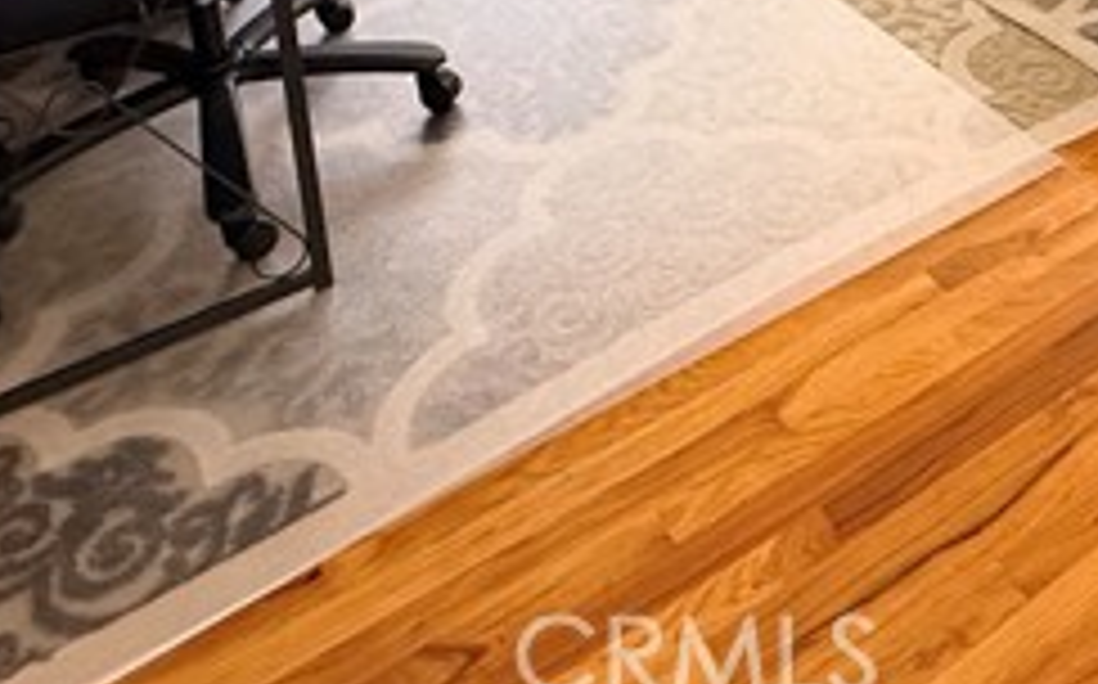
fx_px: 1166
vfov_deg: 24.7
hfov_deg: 48.5
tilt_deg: -12.1
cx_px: 824
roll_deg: +3.2
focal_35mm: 39
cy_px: -360
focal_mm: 2.22
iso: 640
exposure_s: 1/60
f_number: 2.2
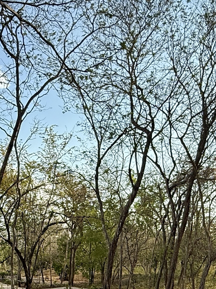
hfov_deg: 29.3
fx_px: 408
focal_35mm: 49
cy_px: 234
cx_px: 60
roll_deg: -1.8
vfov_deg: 37.4
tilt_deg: +2.4
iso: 50
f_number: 2.2
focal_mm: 2.22
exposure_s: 1/942
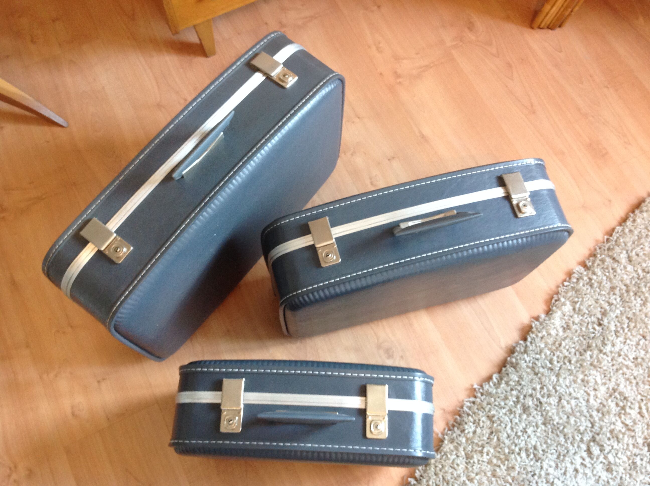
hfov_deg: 52.7
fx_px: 656
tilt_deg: -70.1
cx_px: 325
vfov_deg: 40.6
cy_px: 243
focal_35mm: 35
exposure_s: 1/15
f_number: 2.4
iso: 160
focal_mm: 4.28
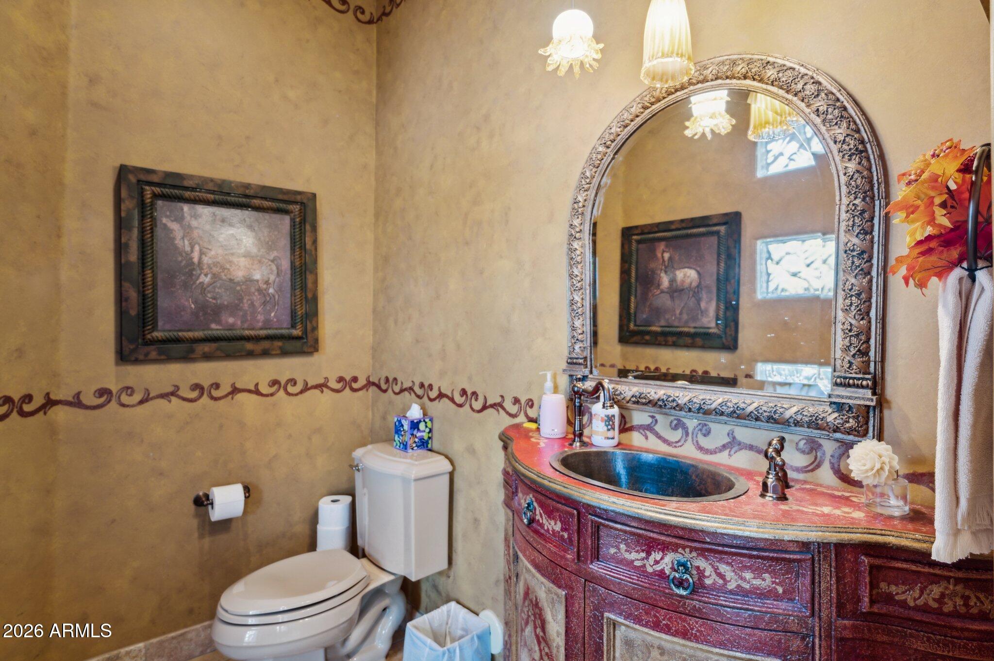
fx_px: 510
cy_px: 330
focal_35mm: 18
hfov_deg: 88.5
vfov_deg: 65.9
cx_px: 497
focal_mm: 18.5
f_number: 8
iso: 320
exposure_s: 1/5
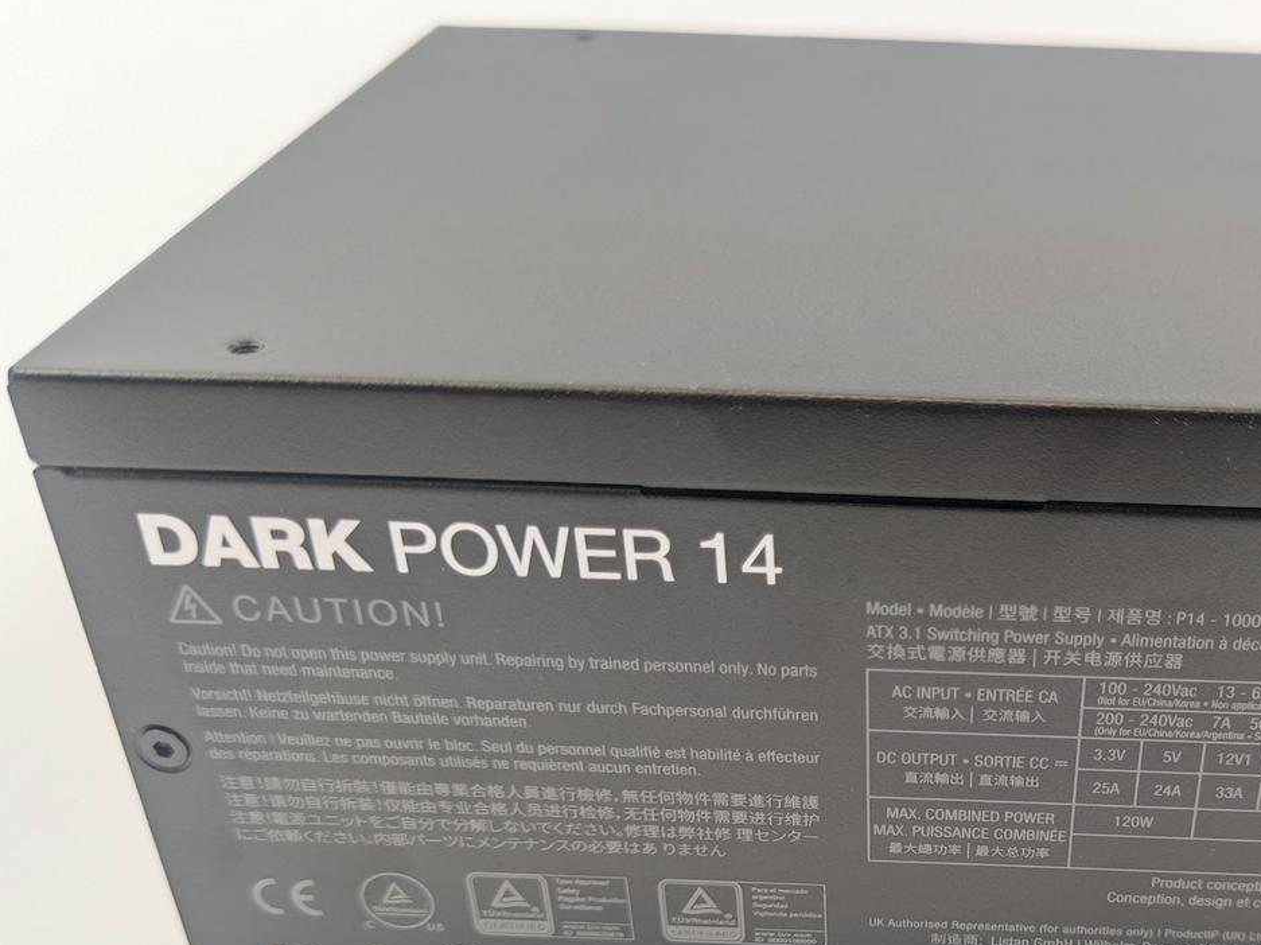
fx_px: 1493
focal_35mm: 41
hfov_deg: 44.1
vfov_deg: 34.0
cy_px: 759
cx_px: 968
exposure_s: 1/33
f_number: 1.85
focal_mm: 6.78
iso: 472
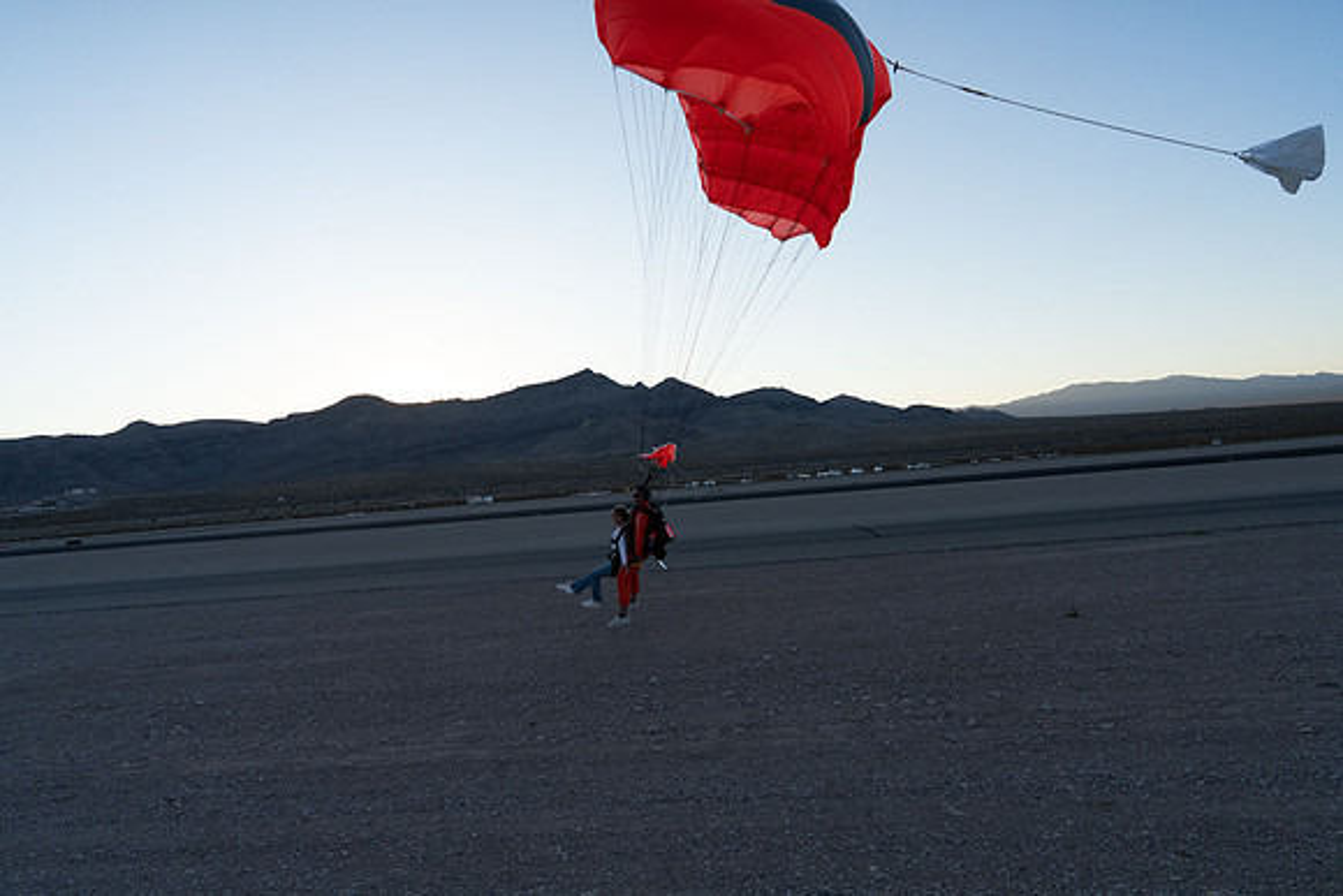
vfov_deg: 53.2
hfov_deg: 73.7
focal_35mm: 24
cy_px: 448
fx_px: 896
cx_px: 672
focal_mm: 24
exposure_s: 1/2000
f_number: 6.3
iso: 1250
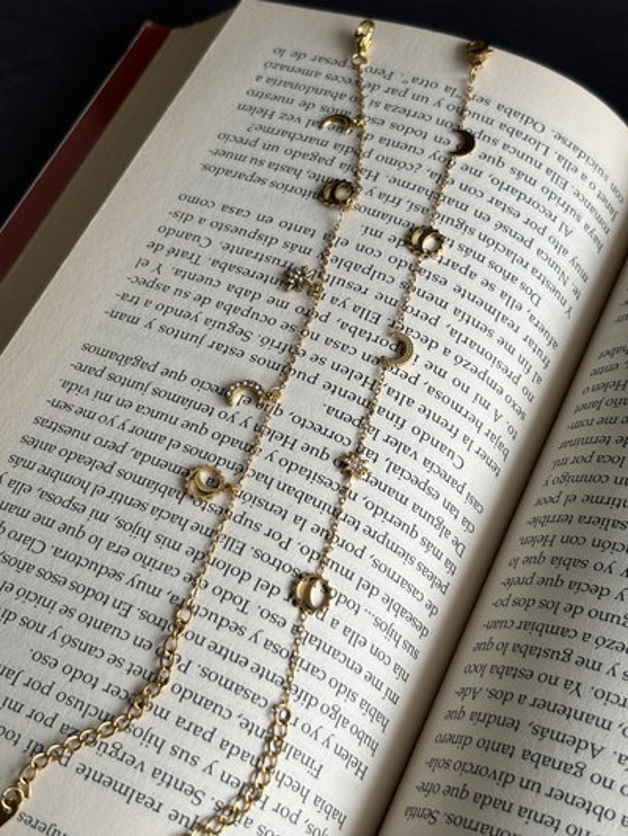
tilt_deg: -62.7
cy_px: 418
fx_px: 1257
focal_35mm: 52
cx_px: 314
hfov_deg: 28.0
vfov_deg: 36.8
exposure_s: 1/202
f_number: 1.6
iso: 32
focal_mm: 5.96
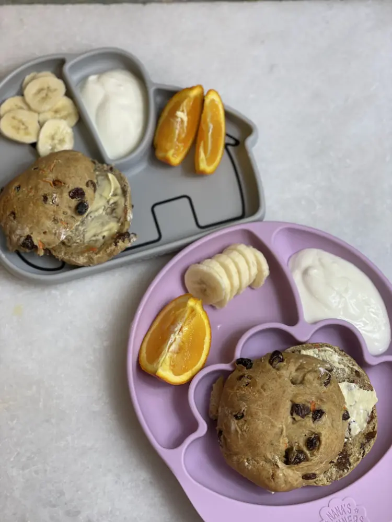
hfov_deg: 28.0
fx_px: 785
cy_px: 261
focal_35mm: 52
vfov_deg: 36.8
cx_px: 196
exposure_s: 1/100
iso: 40
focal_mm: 6
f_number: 2
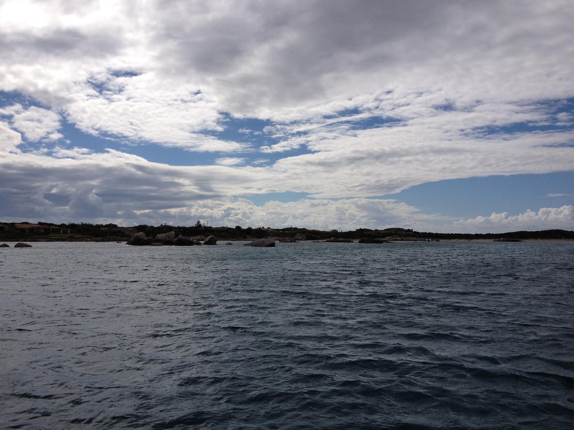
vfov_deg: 40.7
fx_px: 580
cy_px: 215
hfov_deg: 52.6
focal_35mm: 35
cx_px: 287
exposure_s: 1/6135
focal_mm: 4.28
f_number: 2.4
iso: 64
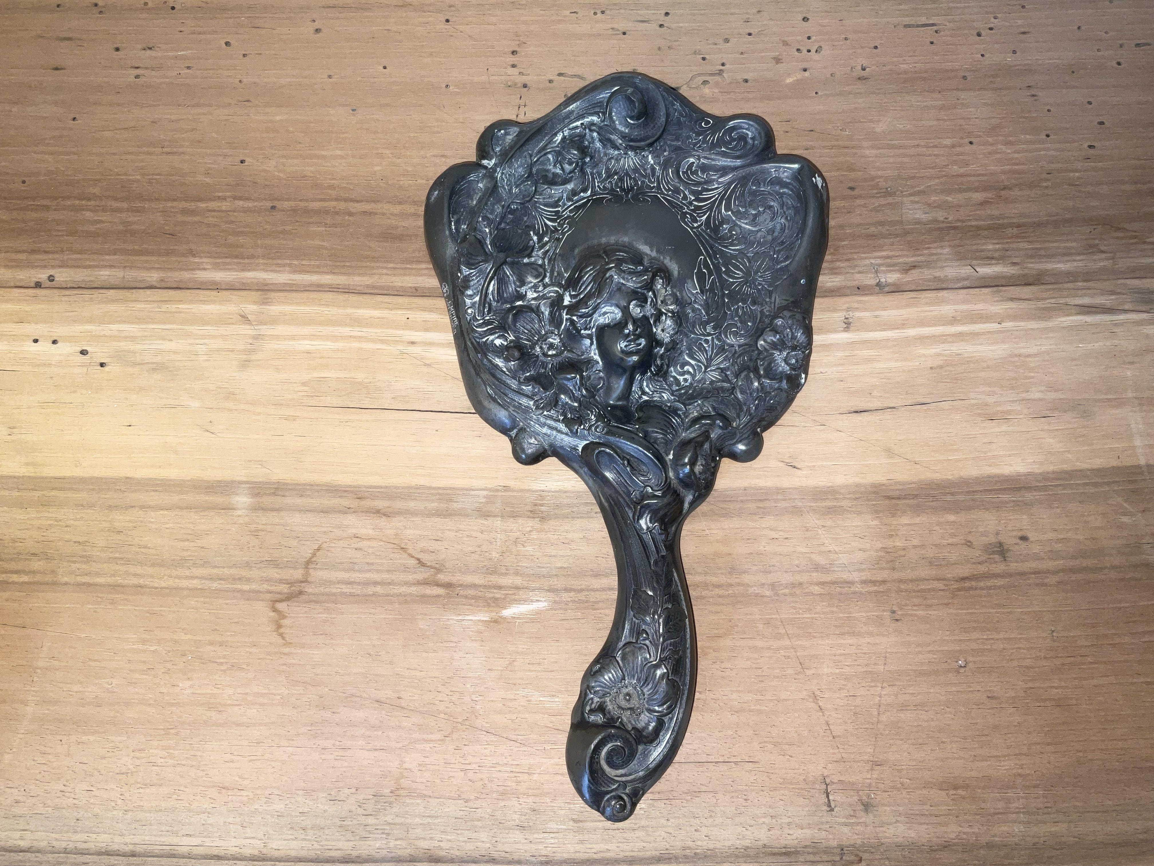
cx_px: 577
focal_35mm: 29
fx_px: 967
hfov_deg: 61.7
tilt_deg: -76.5
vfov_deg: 48.2
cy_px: 433
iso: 20
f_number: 1.8
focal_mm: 3
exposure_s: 1/60
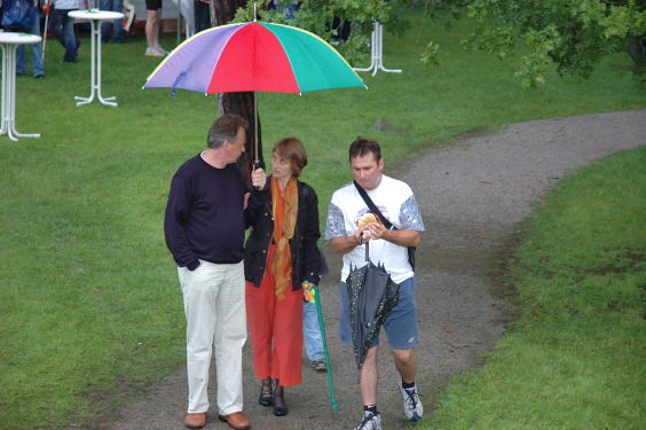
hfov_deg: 19.5
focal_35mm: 105
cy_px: 215
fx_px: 1882
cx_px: 323
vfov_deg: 13.0
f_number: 4.5
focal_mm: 70
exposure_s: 1/60
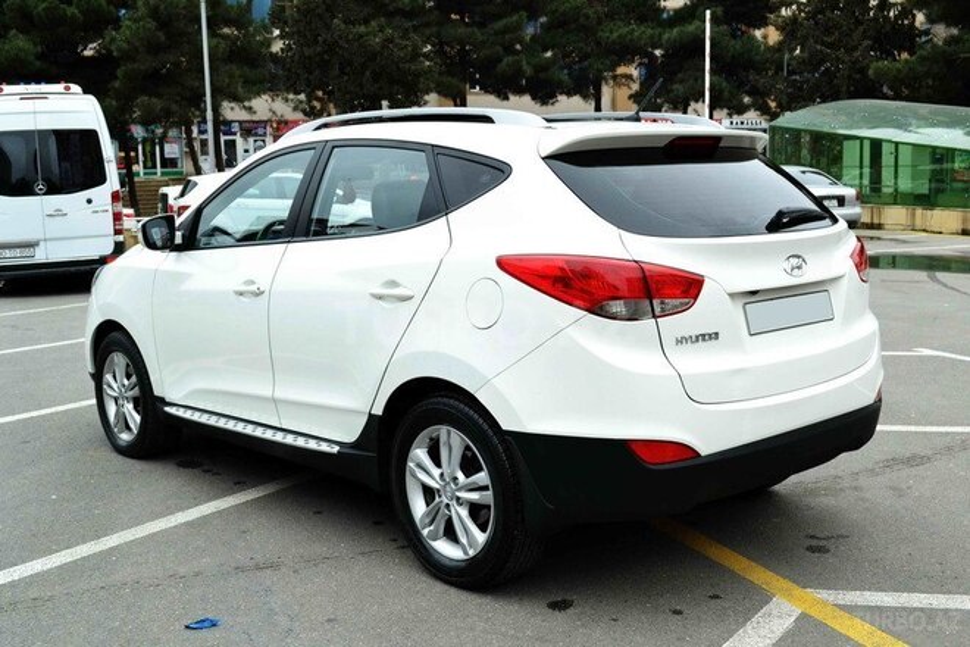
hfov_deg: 61.9
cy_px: 324
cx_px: 485
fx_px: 808
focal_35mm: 30
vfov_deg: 43.6
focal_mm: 20
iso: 800
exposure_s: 1/100
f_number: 5.6
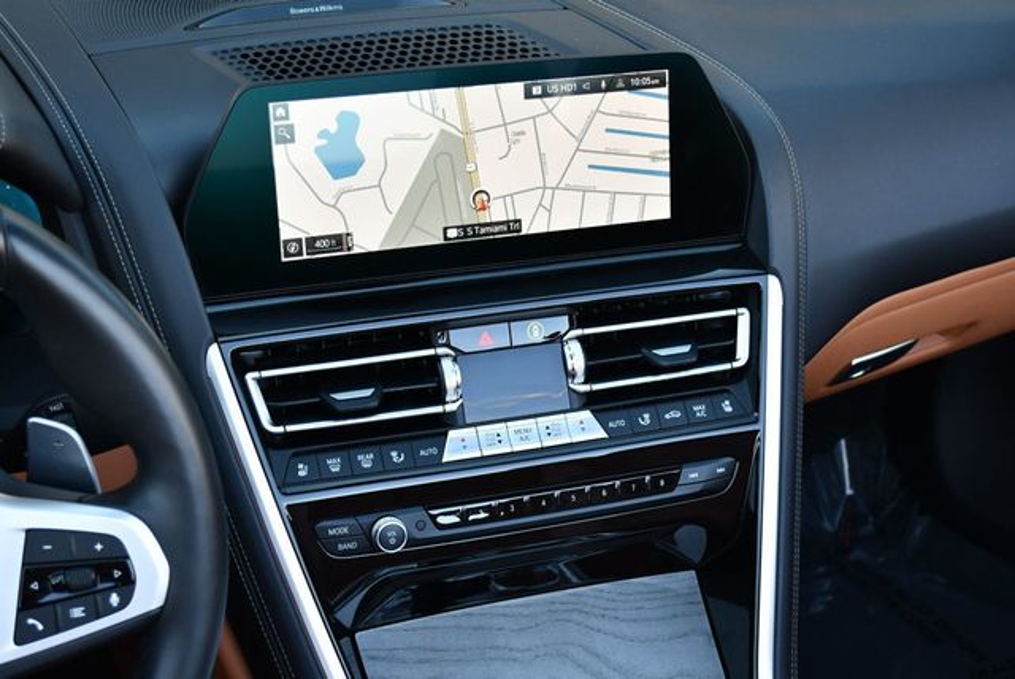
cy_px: 340
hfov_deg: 33.4
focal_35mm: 60
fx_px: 1693
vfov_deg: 22.7
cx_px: 508
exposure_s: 1/250
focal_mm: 30
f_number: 4.5
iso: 800
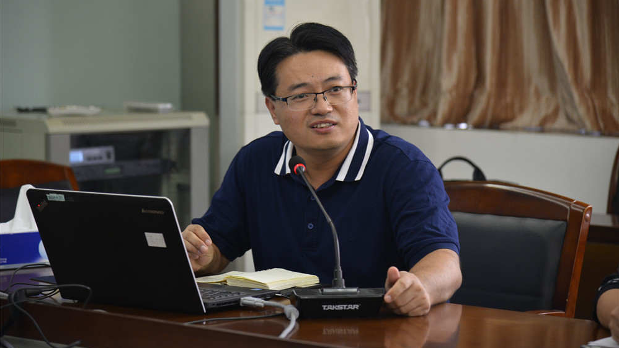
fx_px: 2068
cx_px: 310
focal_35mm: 126
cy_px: 146
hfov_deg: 17.0
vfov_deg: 9.6
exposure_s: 1/100
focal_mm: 120
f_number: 4.5
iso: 1000
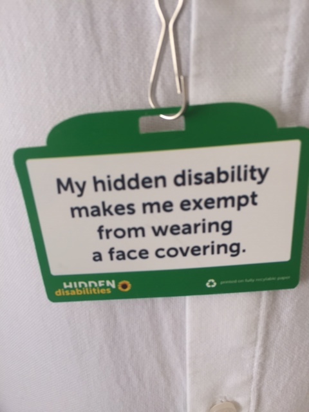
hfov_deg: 48.2
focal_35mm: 29
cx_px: 154
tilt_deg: -31.0
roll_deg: -1.0
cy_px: 206
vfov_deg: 61.7
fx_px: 345
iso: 32
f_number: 2.2
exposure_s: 1/50
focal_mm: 4.15
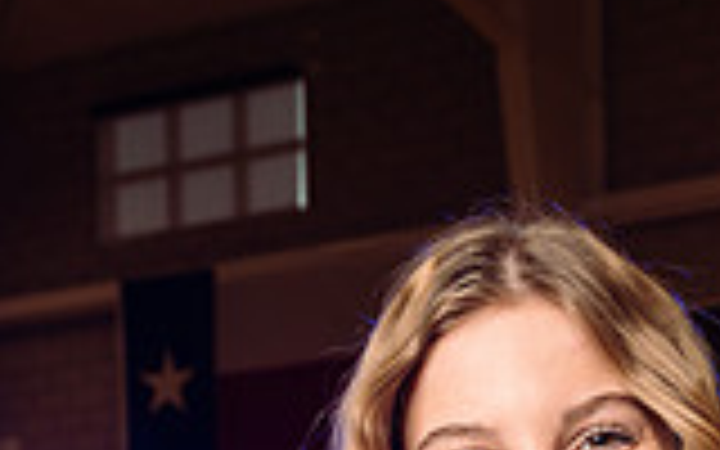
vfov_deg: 10.4
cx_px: 670
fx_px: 2257
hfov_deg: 17.8
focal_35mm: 115
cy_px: 940
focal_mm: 40
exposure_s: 1/200
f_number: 8
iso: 250
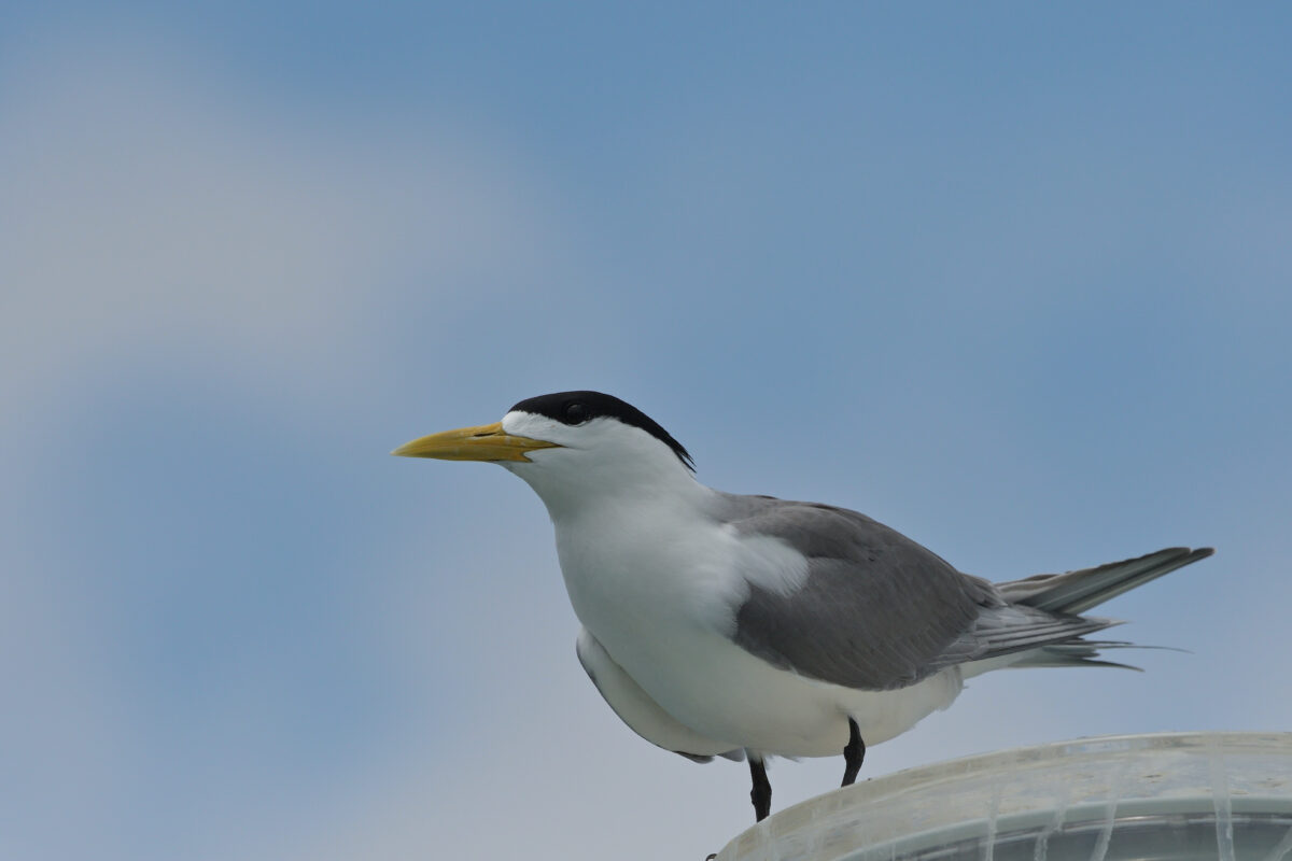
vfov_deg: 2.4
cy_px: 430
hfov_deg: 3.5
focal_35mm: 585
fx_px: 20993
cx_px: 646
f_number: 8
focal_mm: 390
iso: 400
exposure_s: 1/4000
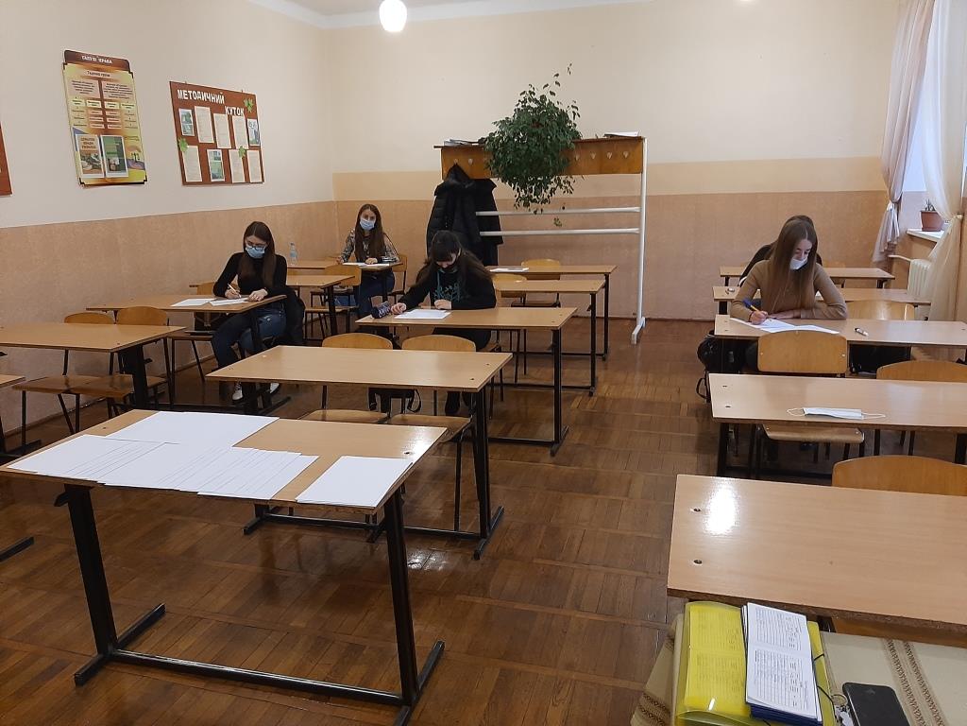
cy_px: 363
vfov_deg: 51.4
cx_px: 484
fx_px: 754
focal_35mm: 27
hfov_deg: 65.3
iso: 200
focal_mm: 3.93
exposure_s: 1/25
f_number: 1.7
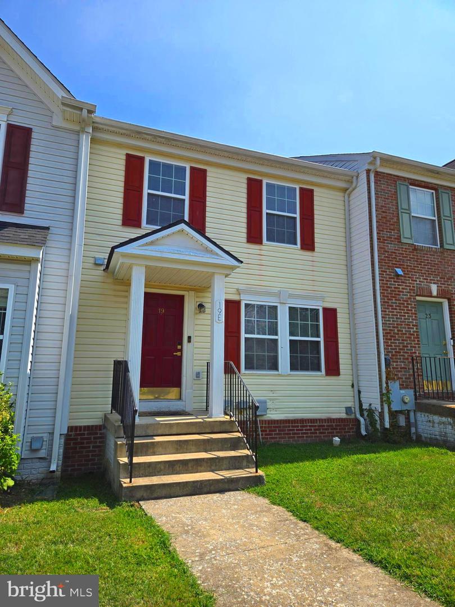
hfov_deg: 58.9
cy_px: 304
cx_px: 228
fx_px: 403
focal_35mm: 23
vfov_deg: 73.9
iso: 25
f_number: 1.8
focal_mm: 5.4
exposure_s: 1/2134
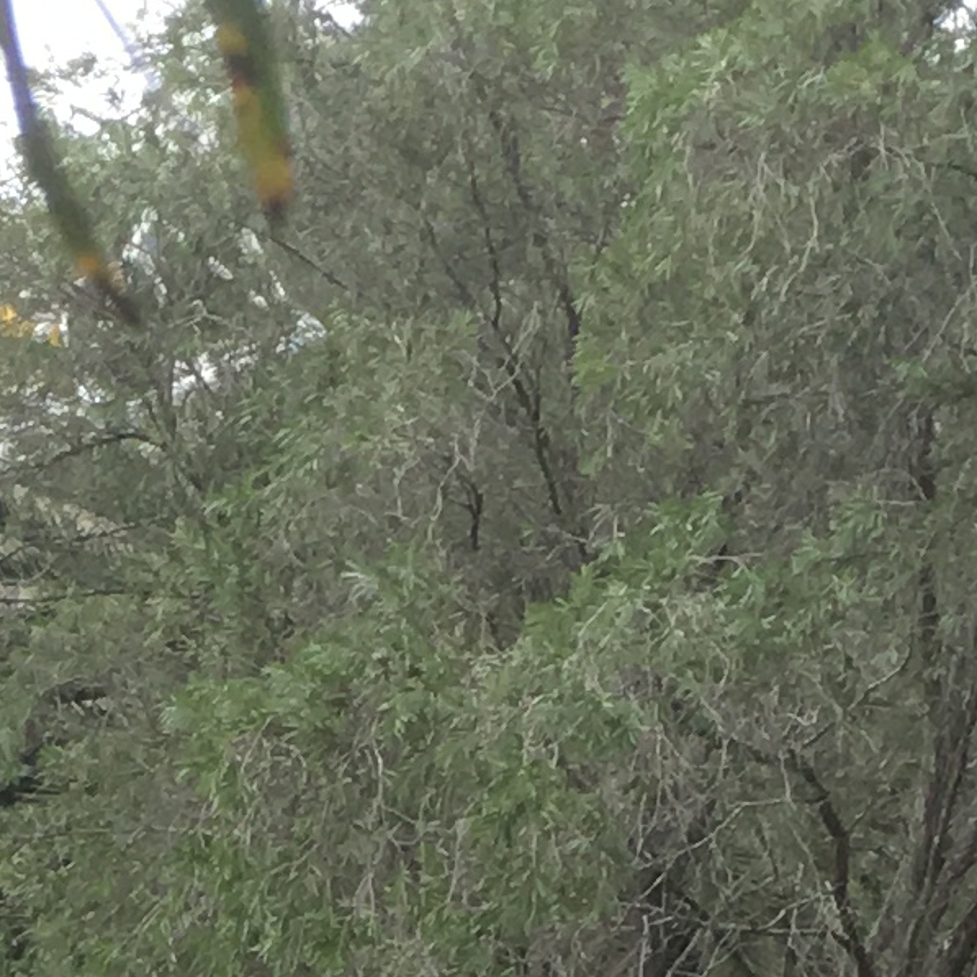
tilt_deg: +2.9
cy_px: 1908
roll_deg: +1.5
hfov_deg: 9.9
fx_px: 5524
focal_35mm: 173
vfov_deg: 9.5
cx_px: -272
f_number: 2.2
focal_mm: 4.15
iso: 40
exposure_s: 1/100
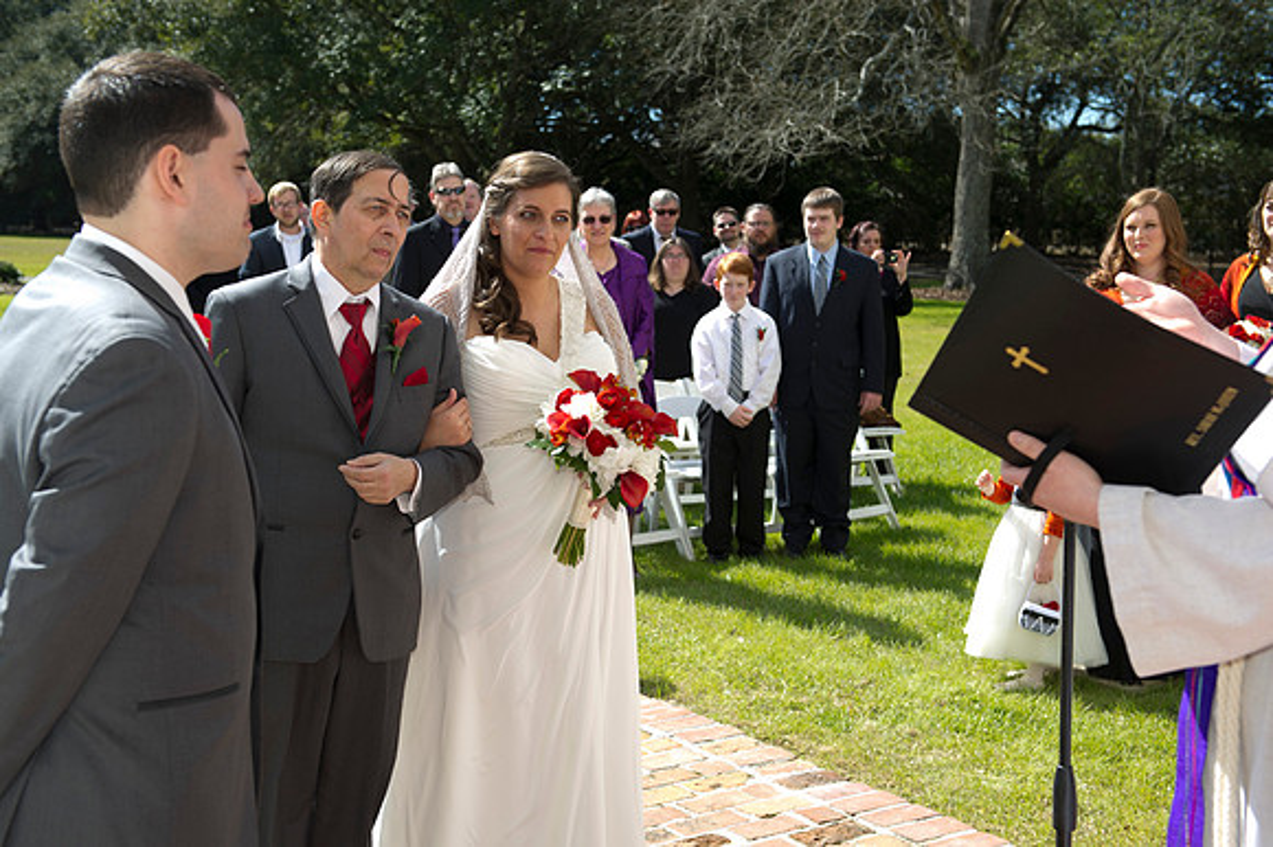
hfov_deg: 39.6
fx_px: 1767
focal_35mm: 50
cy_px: 424
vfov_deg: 27.0
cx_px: 636
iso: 100
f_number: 5.6
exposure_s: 1/250
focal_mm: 50
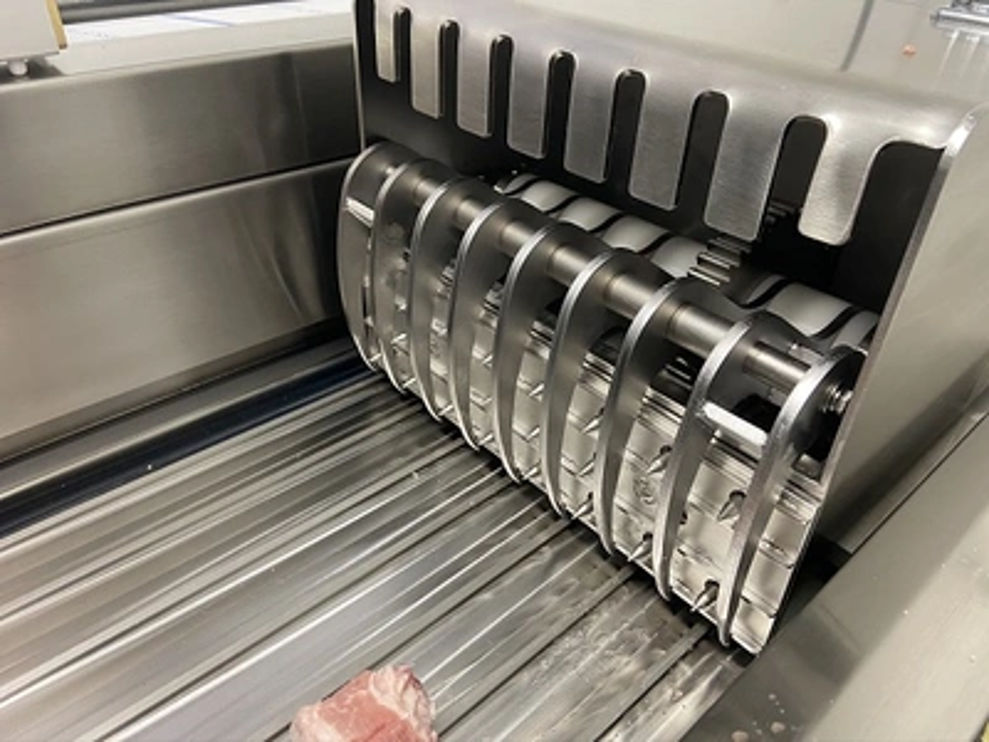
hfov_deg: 67.3
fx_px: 743
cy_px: 371
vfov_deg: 53.1
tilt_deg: -34.5
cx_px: 494
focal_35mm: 26
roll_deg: -2.5
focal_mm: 4.25
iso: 200
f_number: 1.8
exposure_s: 1/60
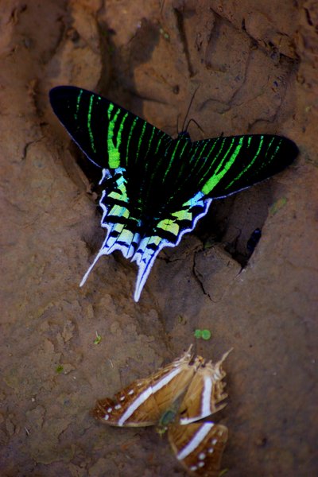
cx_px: 159
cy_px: 238
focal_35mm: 300
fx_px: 3975
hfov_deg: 4.6
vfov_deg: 6.9
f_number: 5.6
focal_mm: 200
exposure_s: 1/320
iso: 400
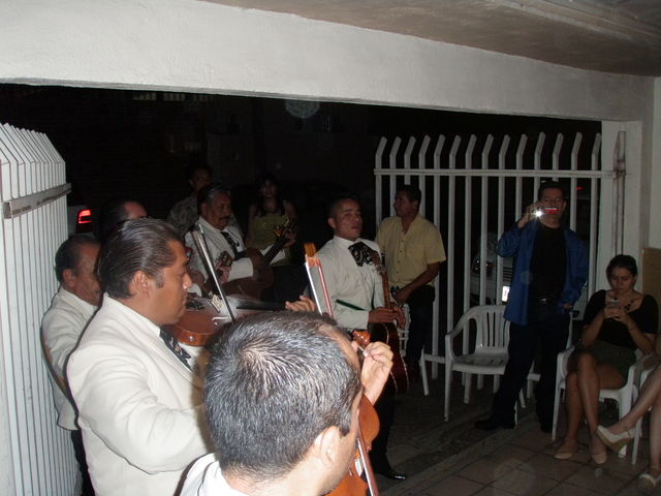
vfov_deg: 37.7
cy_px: 248
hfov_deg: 49.0
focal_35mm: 38
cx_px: 330
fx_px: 726
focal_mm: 6.7
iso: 250
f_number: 3.5
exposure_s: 1/30
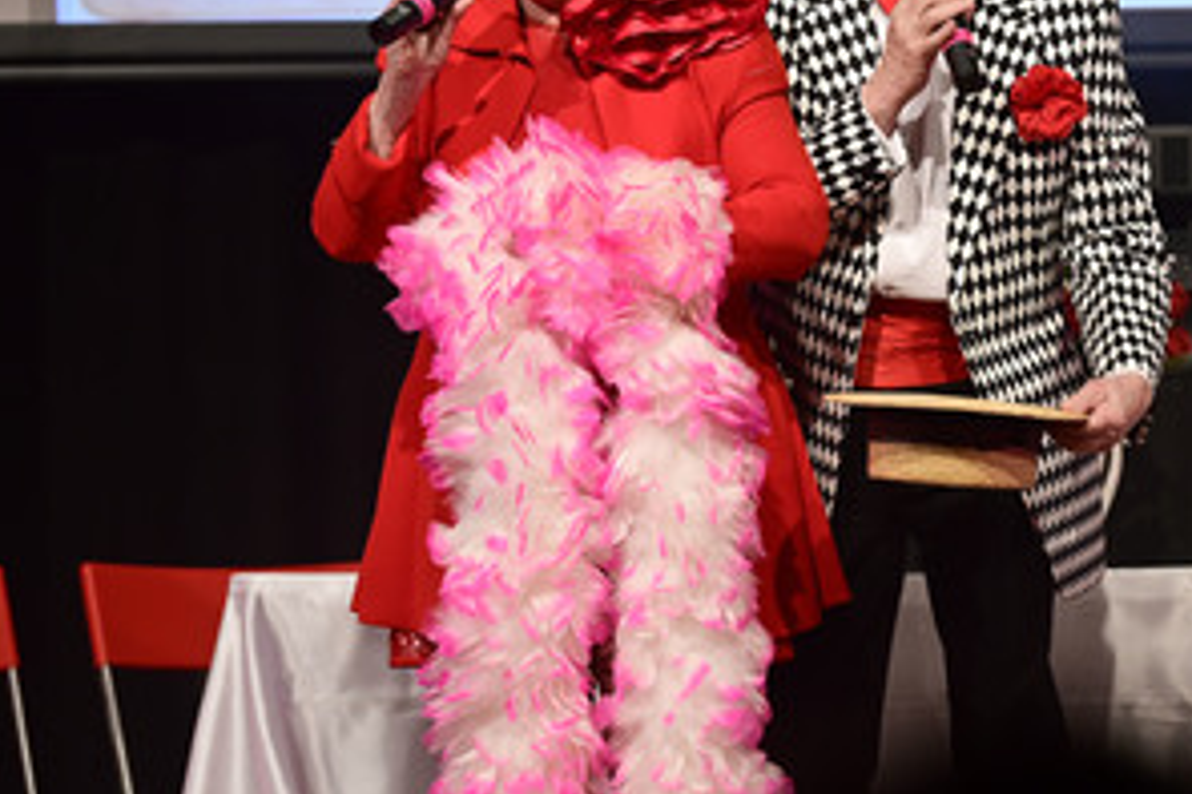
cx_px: 739
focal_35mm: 305
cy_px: 193
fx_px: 10093
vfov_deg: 4.5
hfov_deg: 6.8
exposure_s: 1/250
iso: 1000
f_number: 3.5
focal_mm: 200
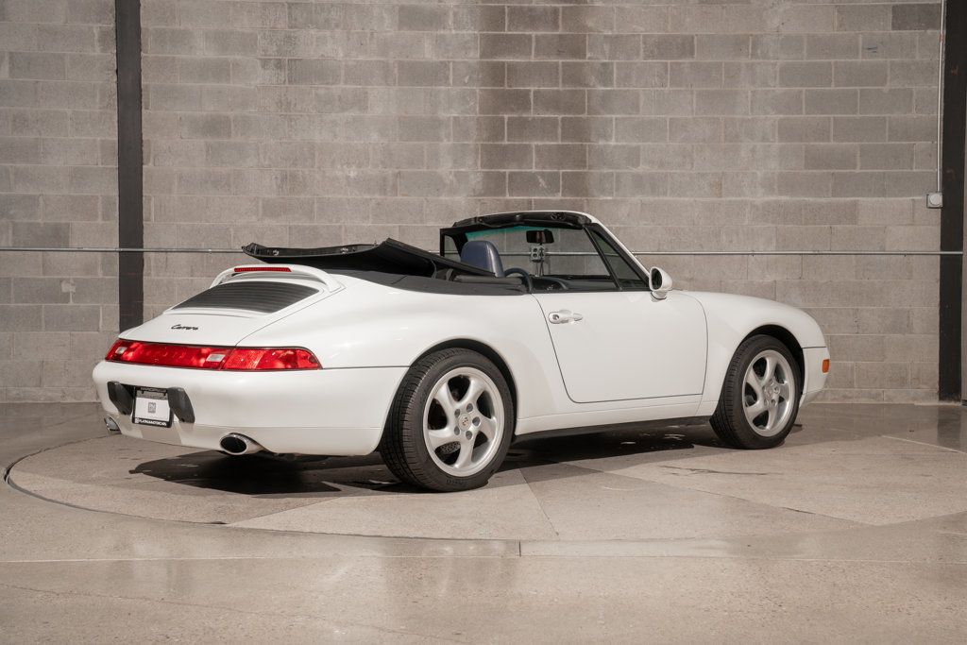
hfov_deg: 37.5
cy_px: 303
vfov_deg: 25.5
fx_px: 1424
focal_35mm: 53
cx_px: 513
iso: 250
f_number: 7.1
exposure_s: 1/60
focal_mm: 50
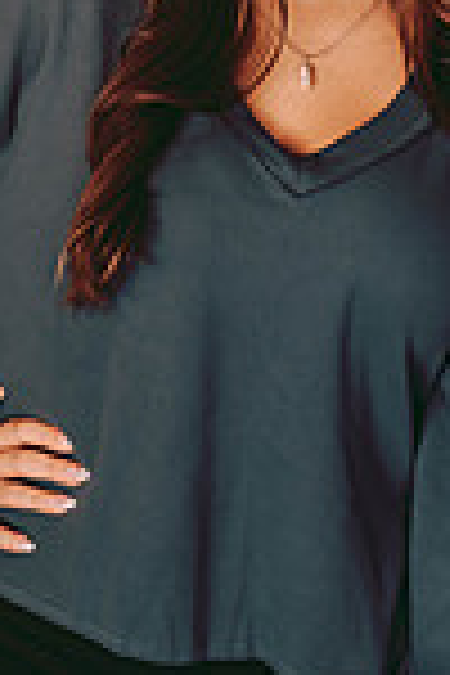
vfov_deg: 10.5
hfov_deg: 7.0
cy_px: 54
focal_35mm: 195
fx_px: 3656
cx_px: 382
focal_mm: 65
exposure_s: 1/160
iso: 800
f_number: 2.8
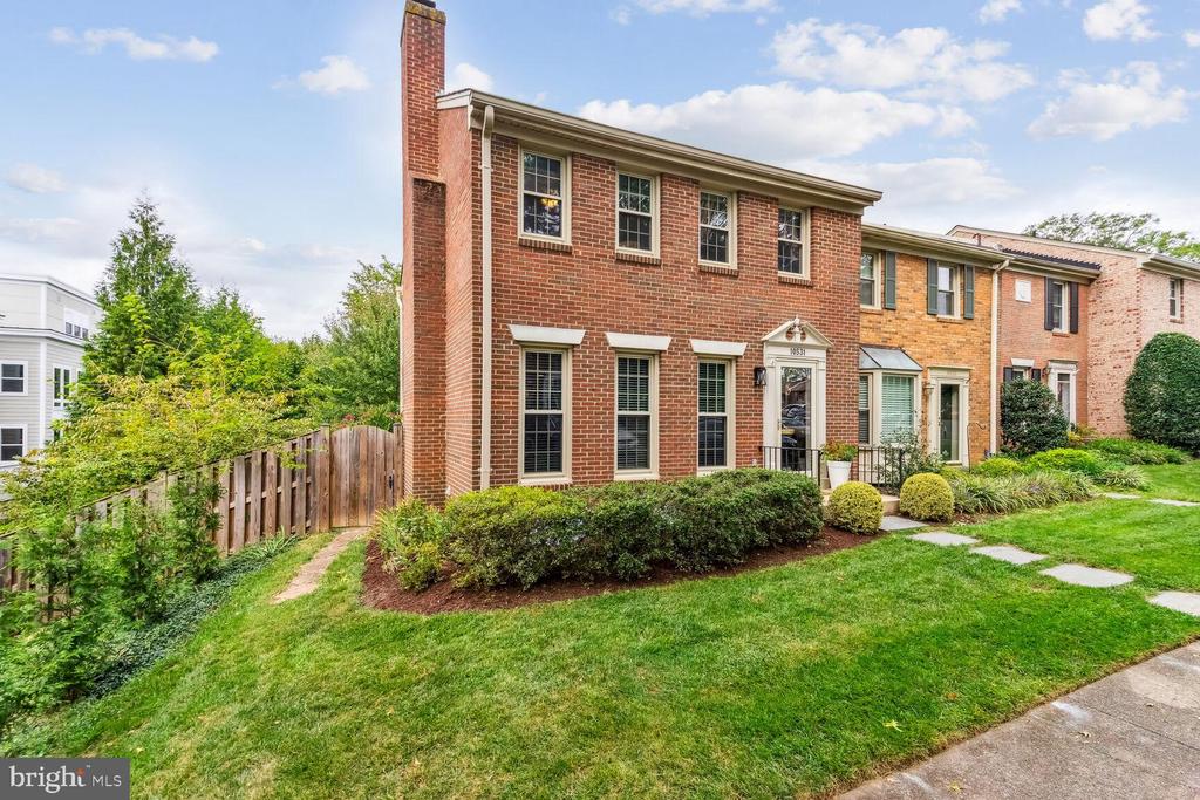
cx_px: 600
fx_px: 533
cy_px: 400
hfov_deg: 96.7
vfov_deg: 73.8
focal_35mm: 16
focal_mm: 16
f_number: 9
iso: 800
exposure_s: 1/640
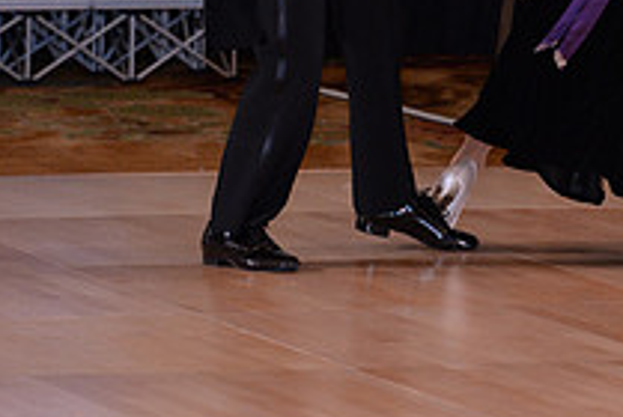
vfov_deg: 2.8
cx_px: 467
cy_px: -226
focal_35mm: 484
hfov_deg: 4.3
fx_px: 8388
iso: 1600
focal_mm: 175
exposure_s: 1/250
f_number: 4
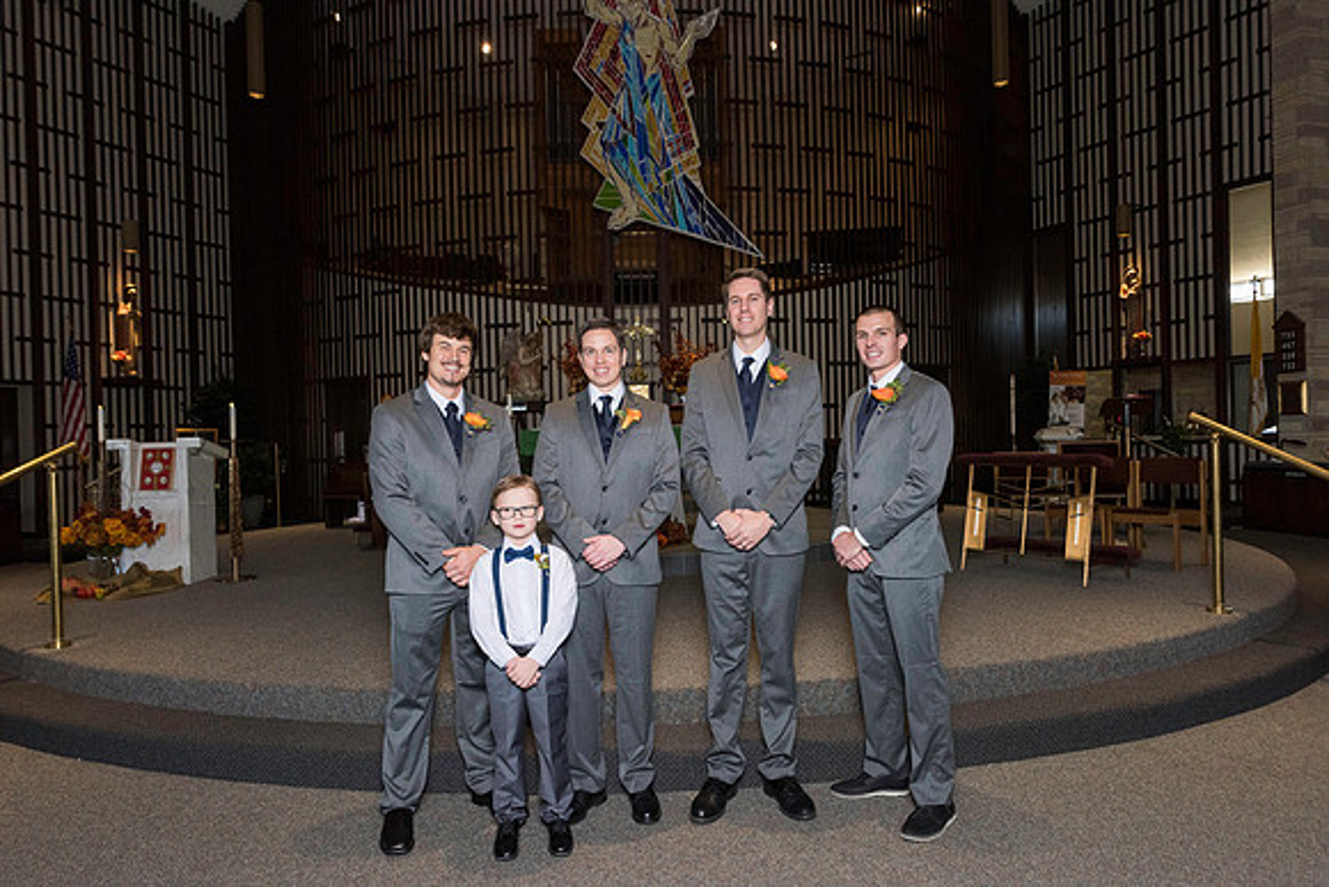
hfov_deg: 73.7
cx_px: 664
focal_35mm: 24
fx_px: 886
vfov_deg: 53.2
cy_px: 444
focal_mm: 24
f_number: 6.3
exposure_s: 1/160
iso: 1250
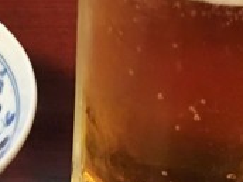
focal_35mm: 135
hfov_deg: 14.5
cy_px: 14
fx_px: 948
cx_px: 34
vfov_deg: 10.9
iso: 100
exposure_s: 1/8
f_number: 2.2
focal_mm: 4.15
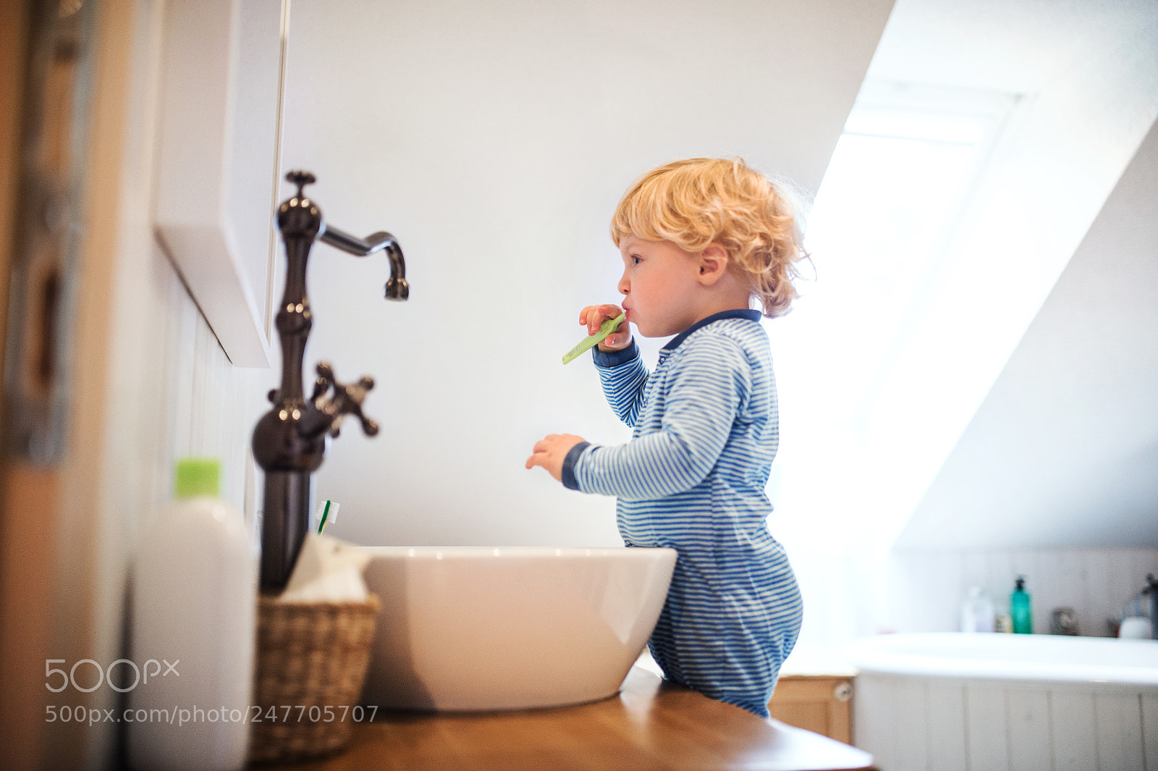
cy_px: 386
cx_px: 579
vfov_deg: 37.8
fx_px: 1125
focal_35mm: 35
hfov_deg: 54.5
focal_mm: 35
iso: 1600
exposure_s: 1/400
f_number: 1.6
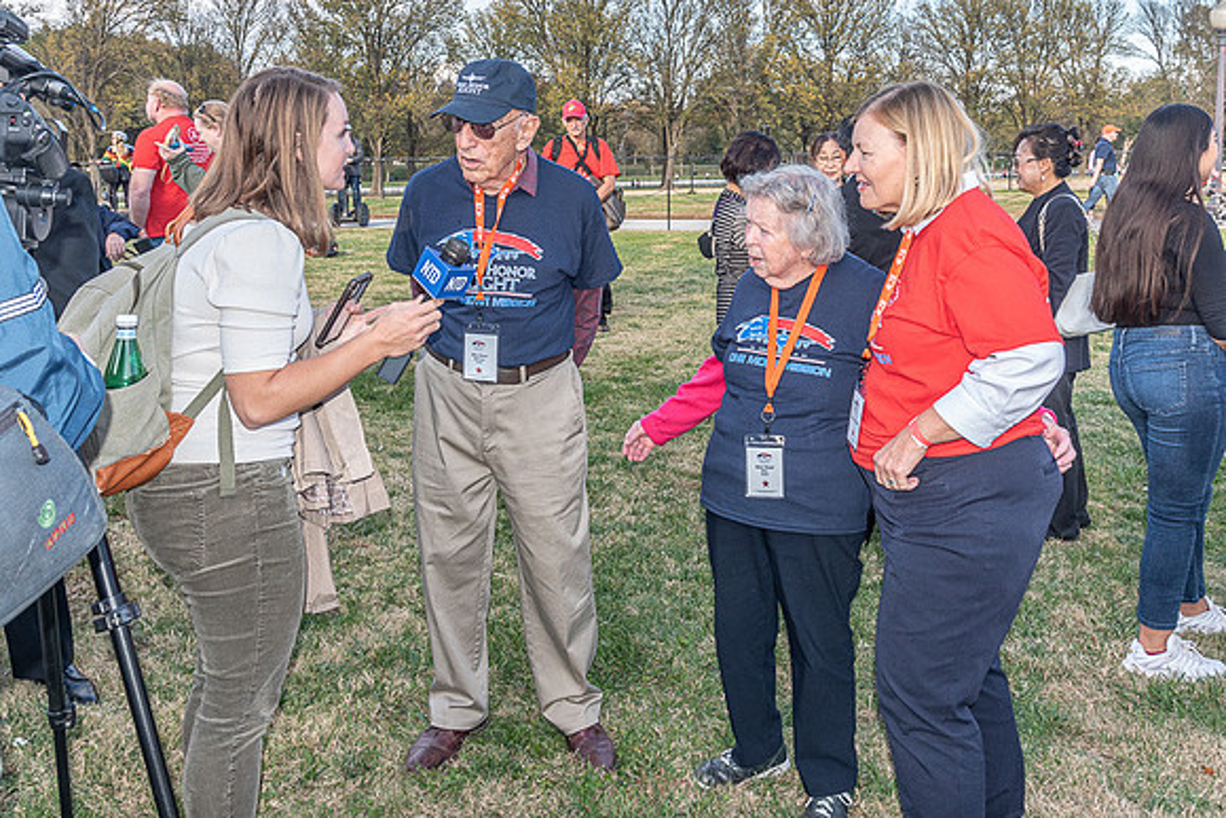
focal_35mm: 31
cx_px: 611
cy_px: 281
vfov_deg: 41.3
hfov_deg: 59.5
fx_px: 1073
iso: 500
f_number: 7.1
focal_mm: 24
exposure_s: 1/250
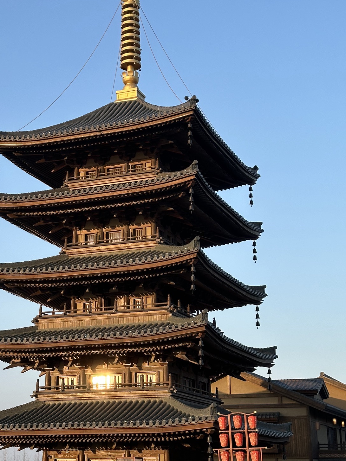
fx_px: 880
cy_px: 197
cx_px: 127
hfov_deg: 22.2
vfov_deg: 29.4
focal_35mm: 66
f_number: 1.78
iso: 64
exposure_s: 1/1157
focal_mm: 6.86
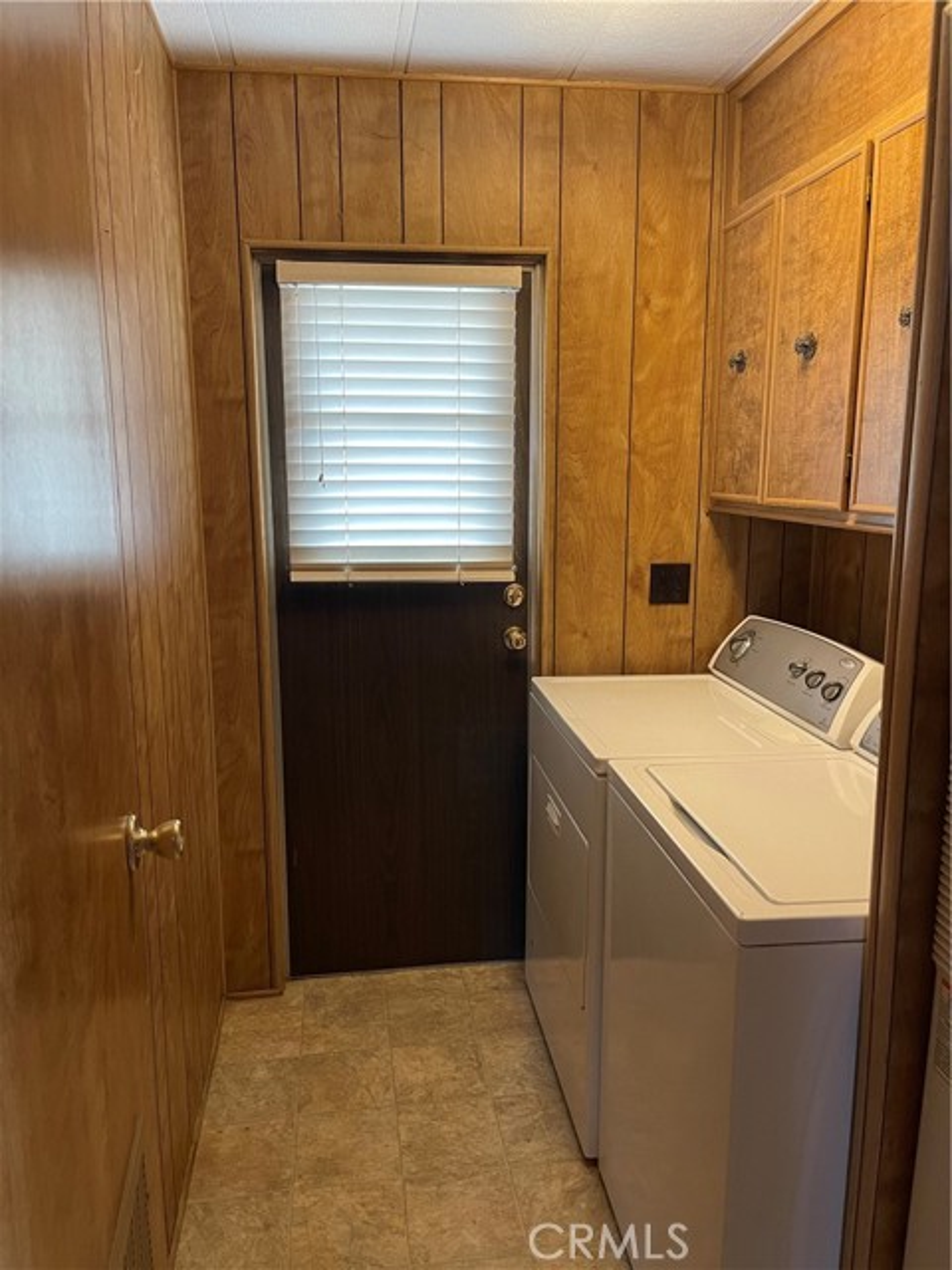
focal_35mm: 25
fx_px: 917
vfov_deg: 69.4
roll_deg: -0.4
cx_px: 476
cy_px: 635
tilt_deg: -10.0
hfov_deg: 54.9
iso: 320
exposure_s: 1/60
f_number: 1.6
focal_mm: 5.1
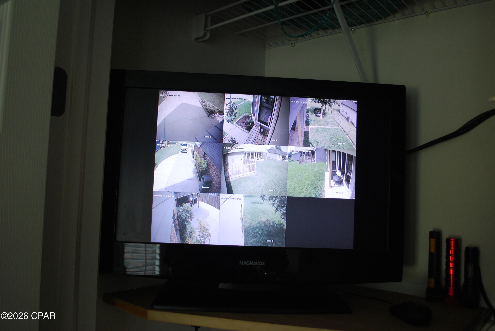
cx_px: 248
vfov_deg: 43.7
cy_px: 166
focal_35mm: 30
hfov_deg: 61.9
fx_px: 413
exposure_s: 1/30
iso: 400
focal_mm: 20
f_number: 3.8
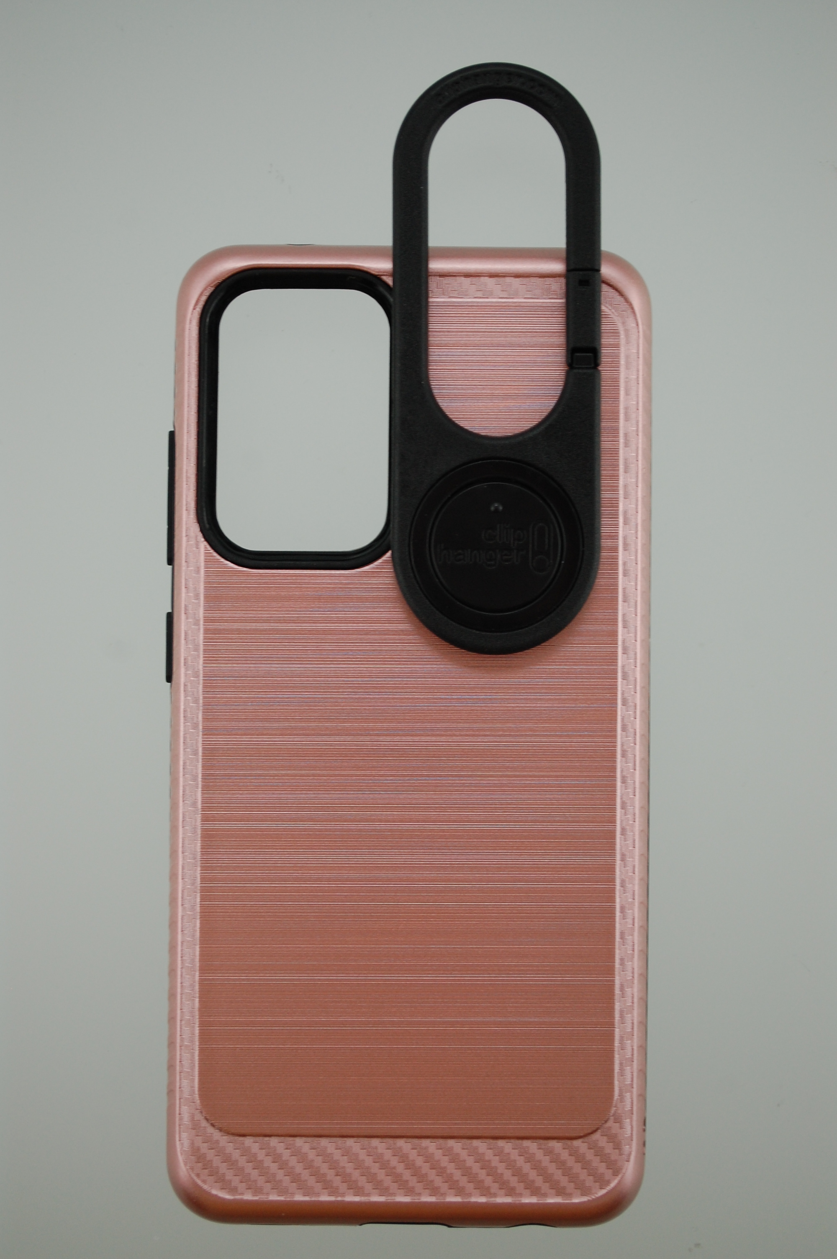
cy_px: 630
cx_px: 418
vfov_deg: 35.1
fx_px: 1991
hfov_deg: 23.7
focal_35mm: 57
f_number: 5.3
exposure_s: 1/40
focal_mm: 38
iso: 400
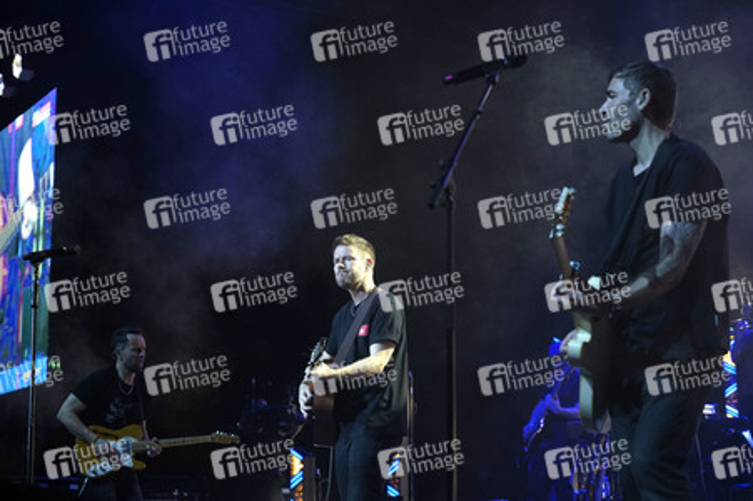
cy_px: 250
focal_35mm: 72
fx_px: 1505
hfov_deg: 28.1
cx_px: 376
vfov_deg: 18.9
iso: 2000
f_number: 4.5
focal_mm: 72
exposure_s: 1/250
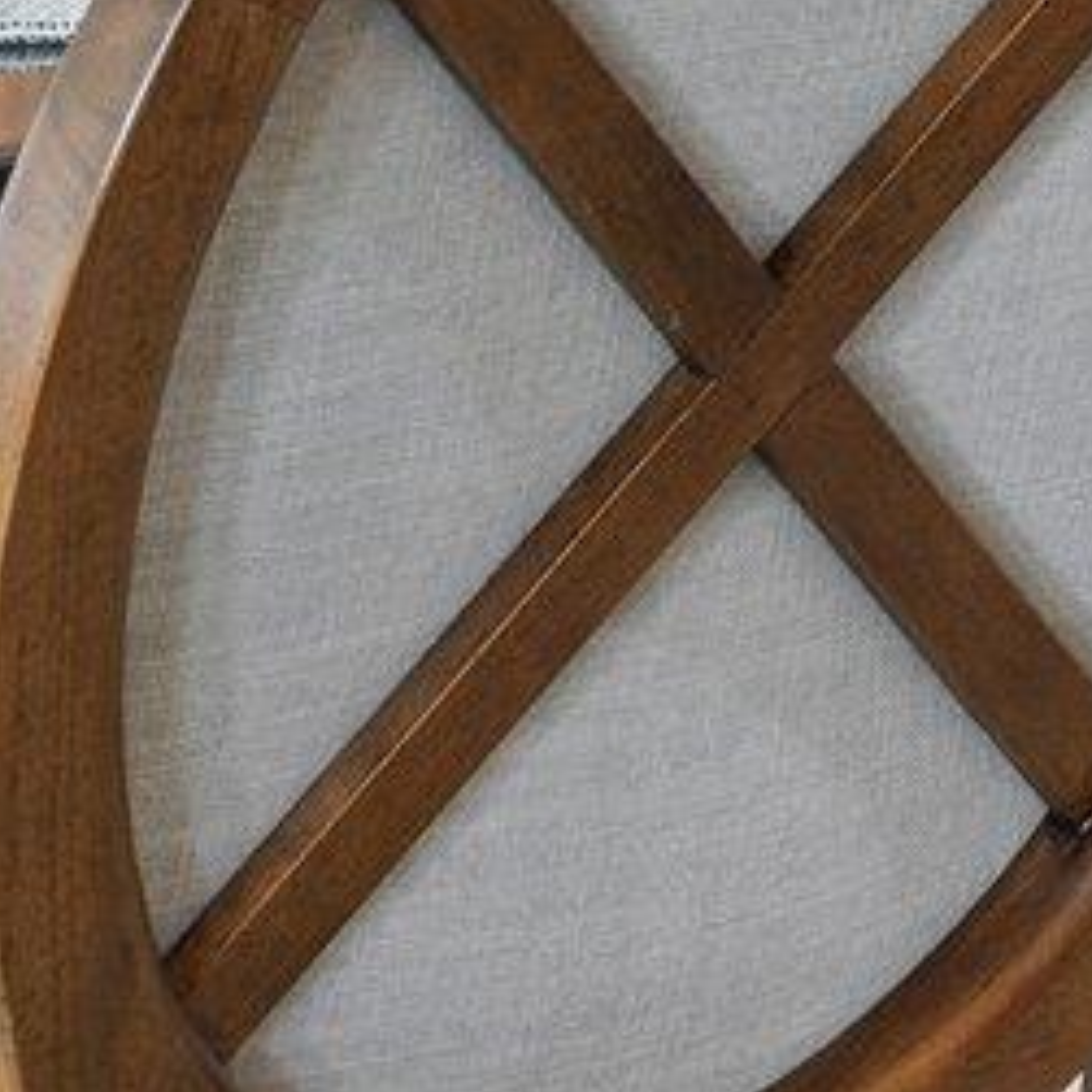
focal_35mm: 250
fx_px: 8923
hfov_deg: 6.6
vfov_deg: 6.6
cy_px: -1638
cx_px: 2780
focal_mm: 24
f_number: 7.1
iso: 100
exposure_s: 1.3
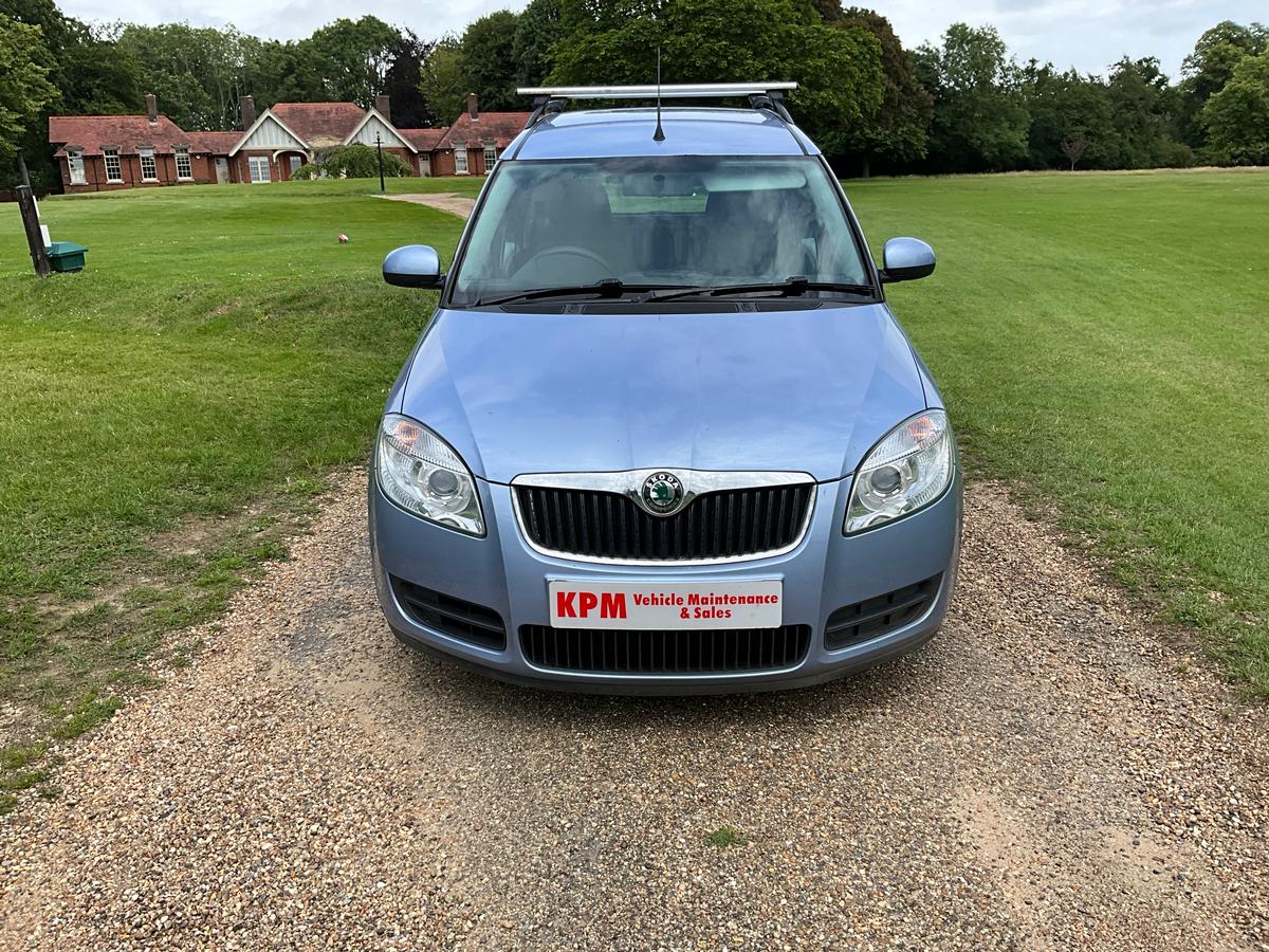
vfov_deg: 48.2
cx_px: 634
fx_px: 1063
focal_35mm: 29
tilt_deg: -13.9
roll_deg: +2.1
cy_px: 476
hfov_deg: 61.7
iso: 25
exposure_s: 1/1098
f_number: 1.8
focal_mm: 3
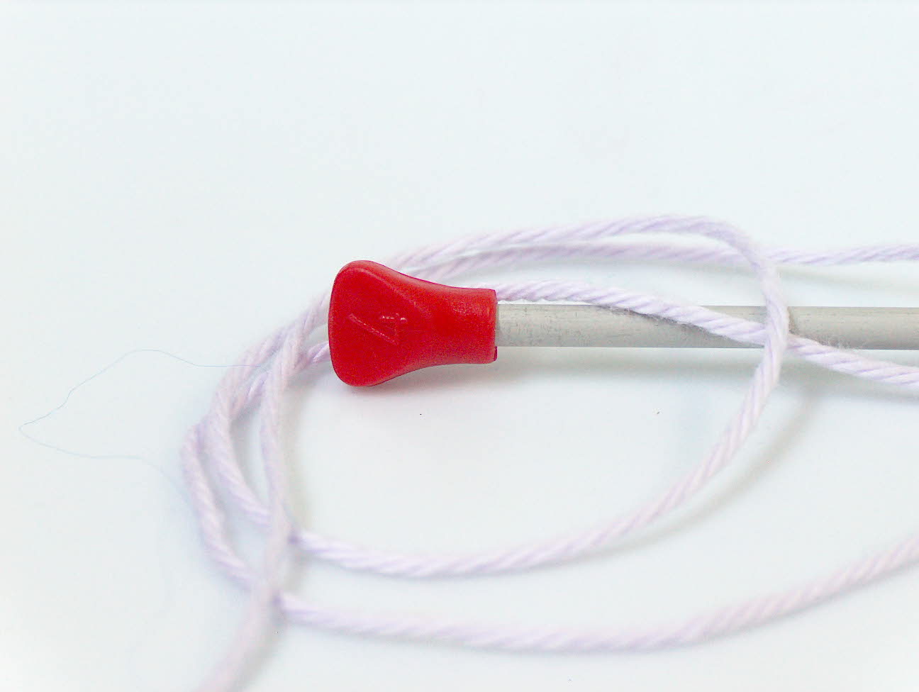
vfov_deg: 12.8
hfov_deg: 16.9
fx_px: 3084
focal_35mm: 116
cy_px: 346
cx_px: 460
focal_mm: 23.76
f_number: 3
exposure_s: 1/43.7
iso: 200
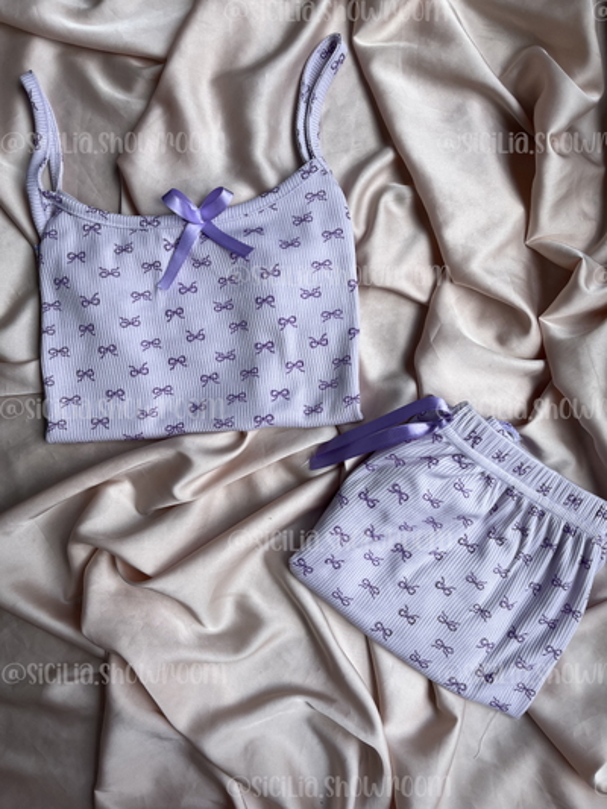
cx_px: 304
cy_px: 404
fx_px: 608
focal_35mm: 26
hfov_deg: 53.1
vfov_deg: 67.3
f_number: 1.6
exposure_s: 1/415
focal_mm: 5.1
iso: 50
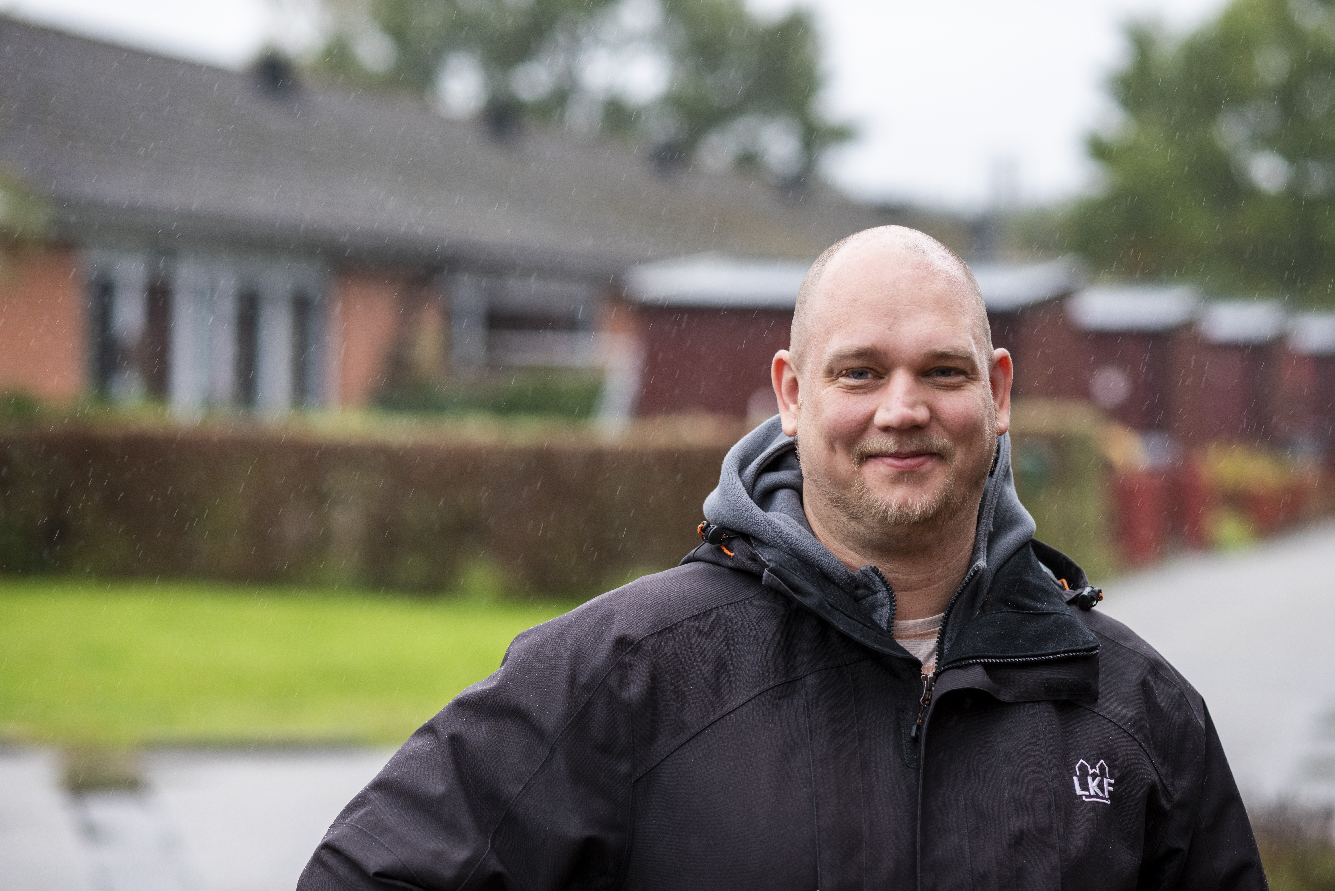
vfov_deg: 13.1
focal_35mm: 105
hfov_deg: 19.5
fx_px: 3895
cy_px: 446
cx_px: 668
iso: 400
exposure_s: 1/320
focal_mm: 105
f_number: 3.2
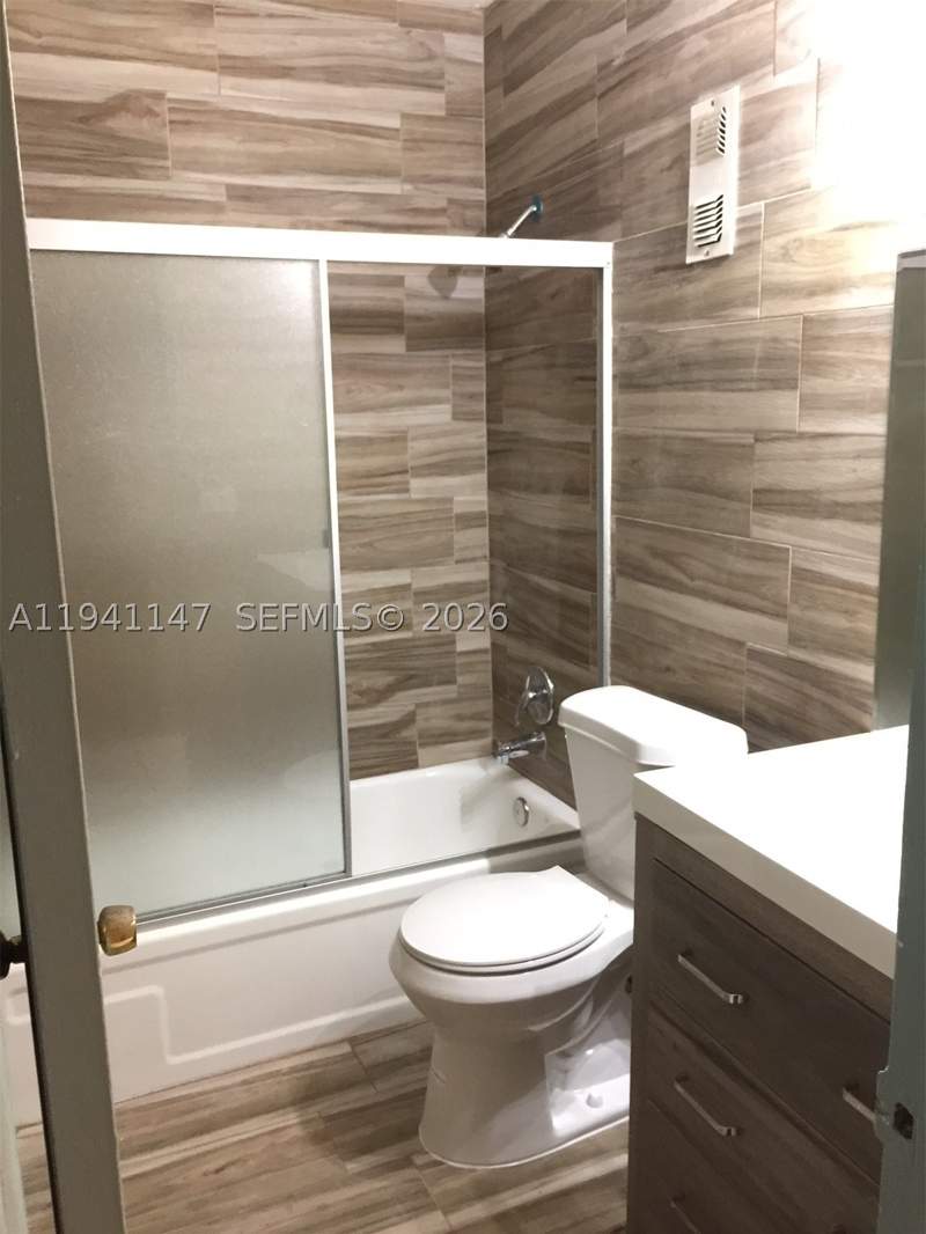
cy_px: 617
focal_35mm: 29
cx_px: 463
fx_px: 1034
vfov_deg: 61.6
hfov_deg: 48.2
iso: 100
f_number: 2.2
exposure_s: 1/10
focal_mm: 4.15
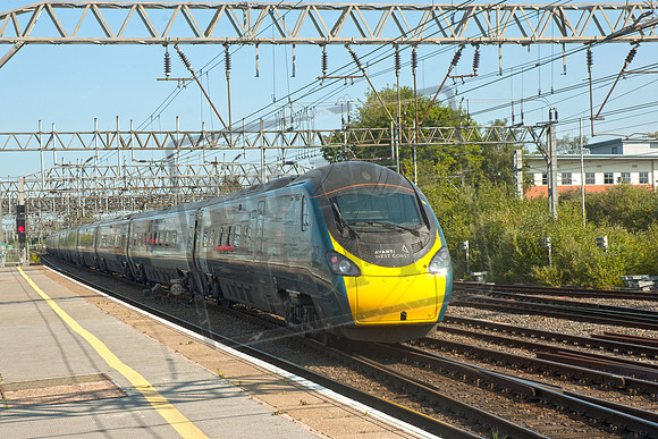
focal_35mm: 69
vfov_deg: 19.7
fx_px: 1261
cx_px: 329
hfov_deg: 29.2
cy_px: 220
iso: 200
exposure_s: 1/320
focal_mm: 46
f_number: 9
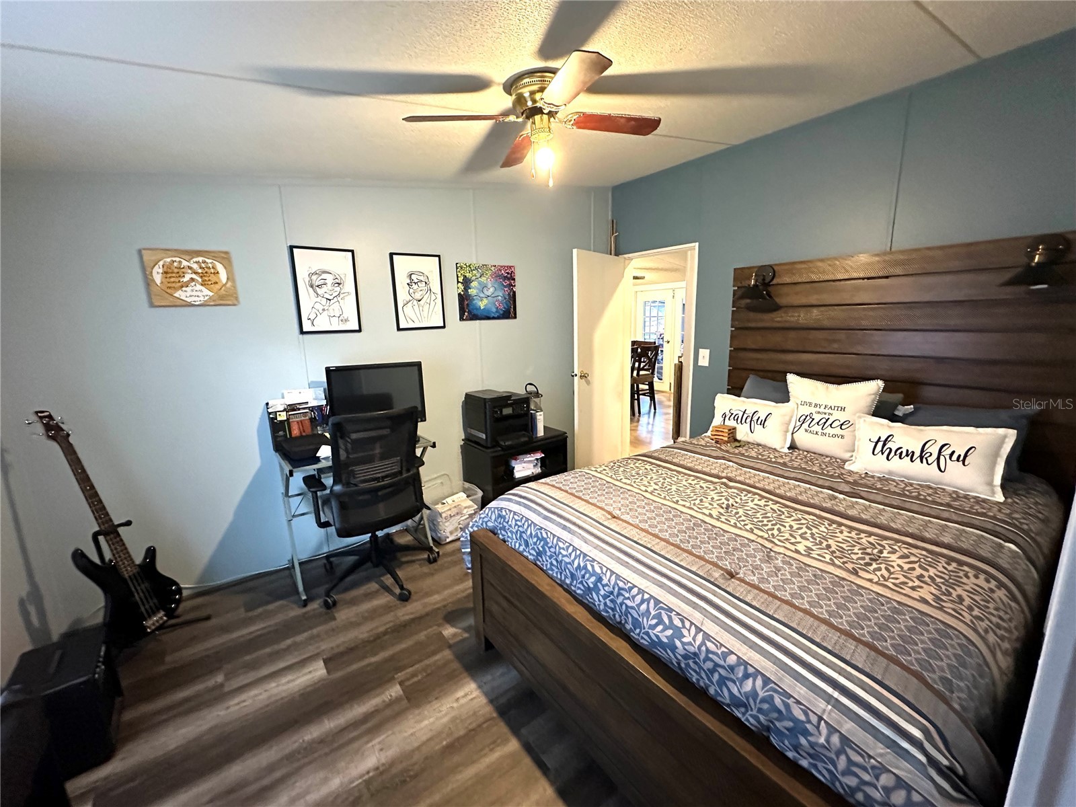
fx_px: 435
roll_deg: +1.0
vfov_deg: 85.7
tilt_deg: -9.4
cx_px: 538
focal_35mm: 14
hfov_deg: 102.1
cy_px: 404
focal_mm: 2.22
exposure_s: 1/60
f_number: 2.2
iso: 800
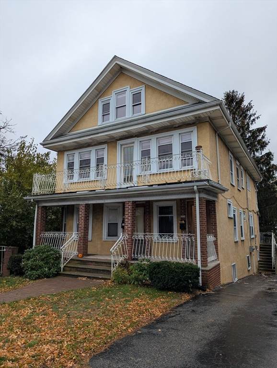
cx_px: 138
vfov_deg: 71.5
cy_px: 184
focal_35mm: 24
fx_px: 255
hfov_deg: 56.9
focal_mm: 6.81
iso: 47
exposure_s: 1/651
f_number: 1.85
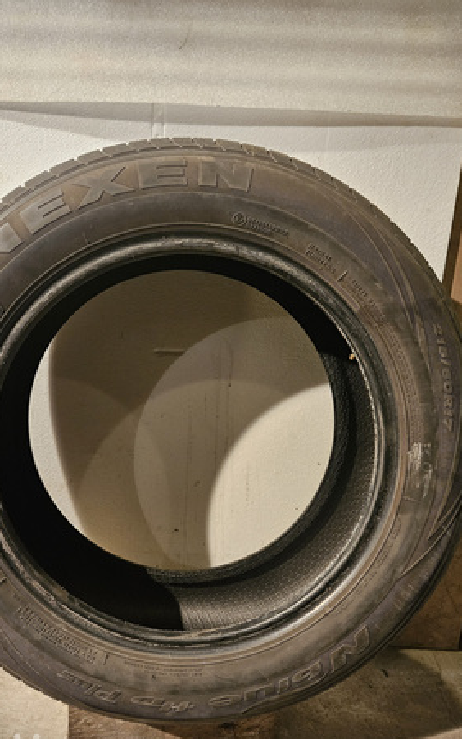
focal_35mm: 27
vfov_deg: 68.3
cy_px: 397
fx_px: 544
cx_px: 184
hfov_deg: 45.8
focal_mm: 5.4
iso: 400
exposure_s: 1/100
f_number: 1.8
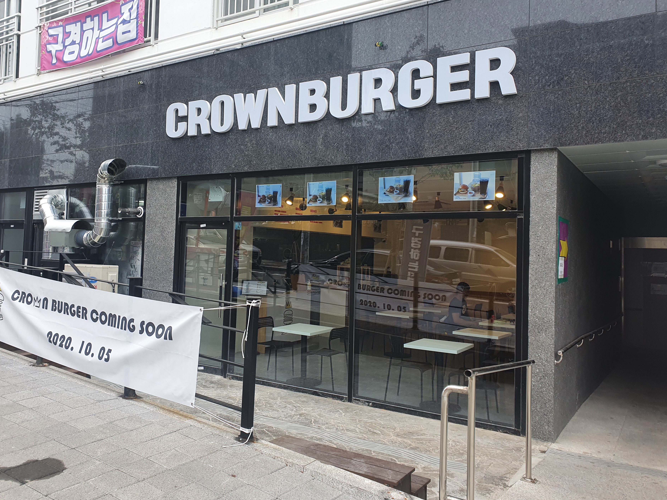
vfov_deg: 49.7
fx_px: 540
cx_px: 318
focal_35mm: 28
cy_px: 238
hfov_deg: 63.4
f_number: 2.4
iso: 50
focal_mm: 4.32
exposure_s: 1/460
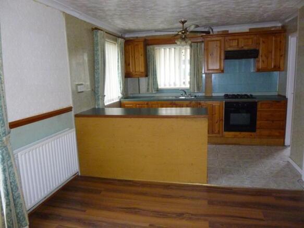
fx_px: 220
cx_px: 152
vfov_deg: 54.9
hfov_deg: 69.4
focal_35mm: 25
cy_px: 114
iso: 500
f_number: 3.1
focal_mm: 4.5
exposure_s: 1/60
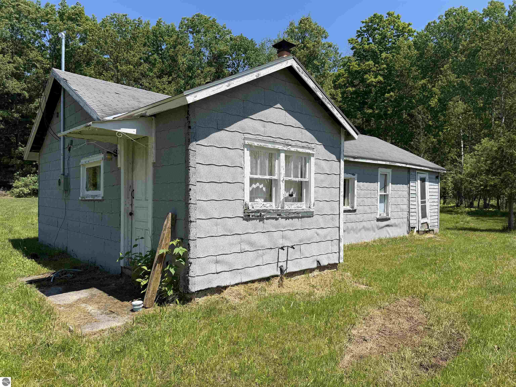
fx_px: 358
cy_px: 194
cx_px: 258
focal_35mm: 24
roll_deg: +0.0
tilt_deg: -0.1
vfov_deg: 56.8
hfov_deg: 71.6
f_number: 1.78
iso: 80
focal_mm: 6.76
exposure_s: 1/3759
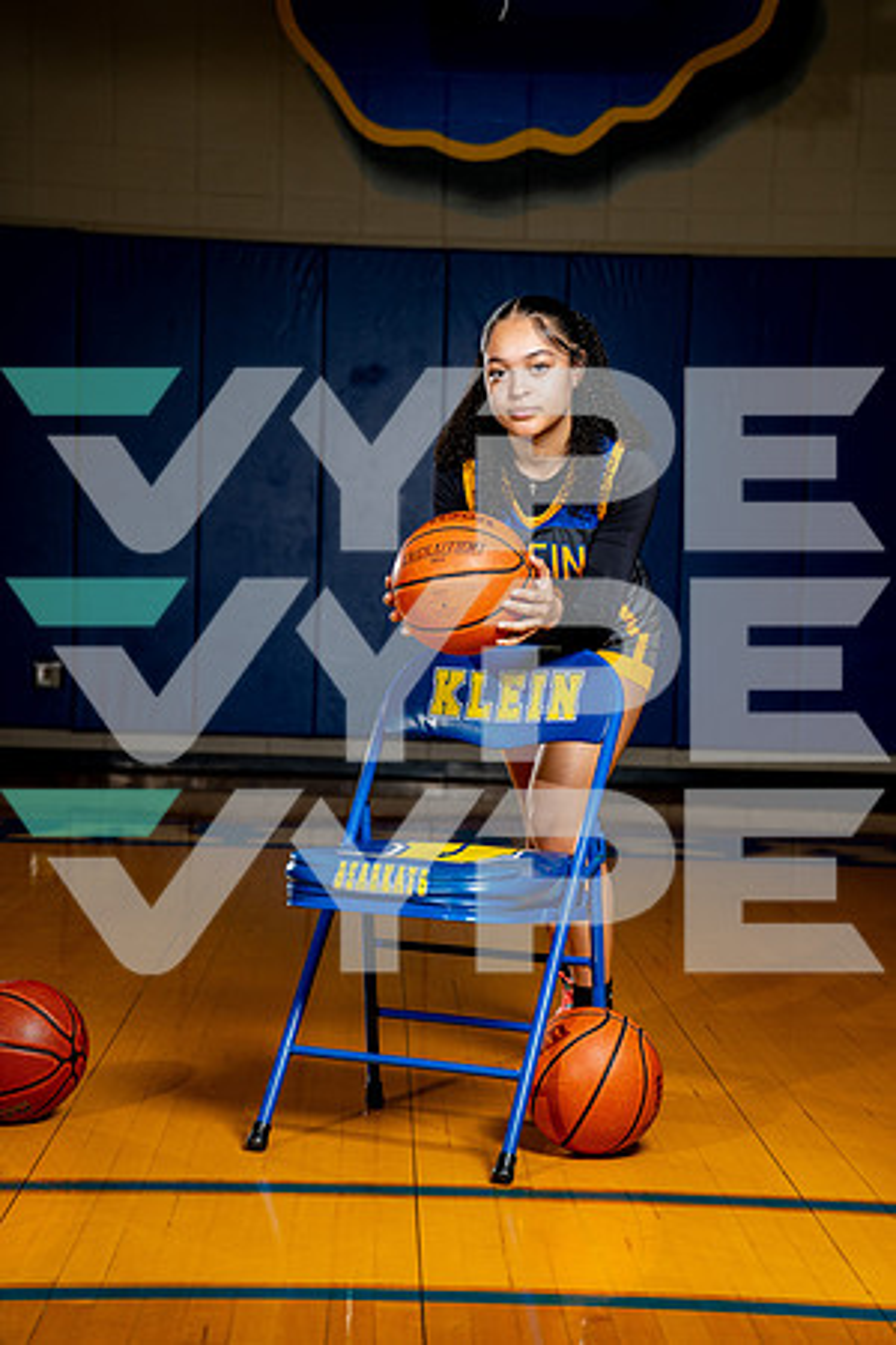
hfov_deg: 19.5
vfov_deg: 28.8
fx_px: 2613
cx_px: 448
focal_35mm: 70
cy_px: 672
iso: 160
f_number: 4
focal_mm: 70
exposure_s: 1/250
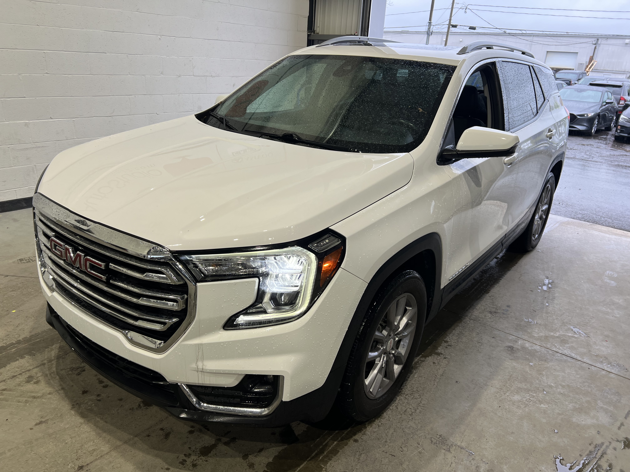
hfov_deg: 67.3
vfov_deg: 53.1
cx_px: 315
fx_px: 473
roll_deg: -2.8
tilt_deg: -16.3
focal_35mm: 26
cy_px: 236
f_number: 1.5
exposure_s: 1/100
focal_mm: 5.7
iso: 40
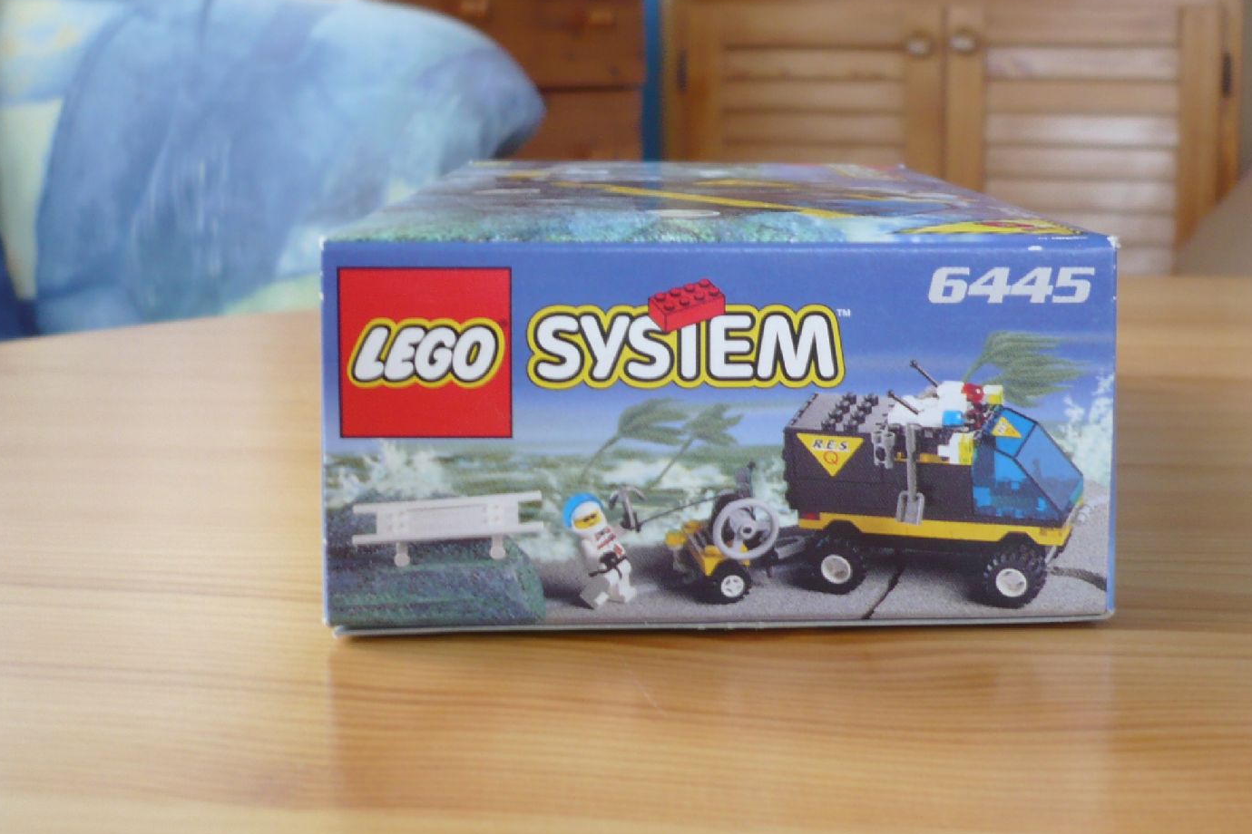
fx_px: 1808
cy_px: 282
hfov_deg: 38.0
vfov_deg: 25.9
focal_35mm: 52
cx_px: 758
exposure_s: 1/15
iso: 100
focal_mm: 5.8
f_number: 2.8
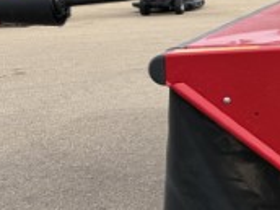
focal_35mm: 97
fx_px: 785
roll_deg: +1.6
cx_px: 469
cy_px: 83
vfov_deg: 15.2
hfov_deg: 17.3
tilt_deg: -11.4
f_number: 1.6
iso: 50
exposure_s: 1/1484
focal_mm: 5.96
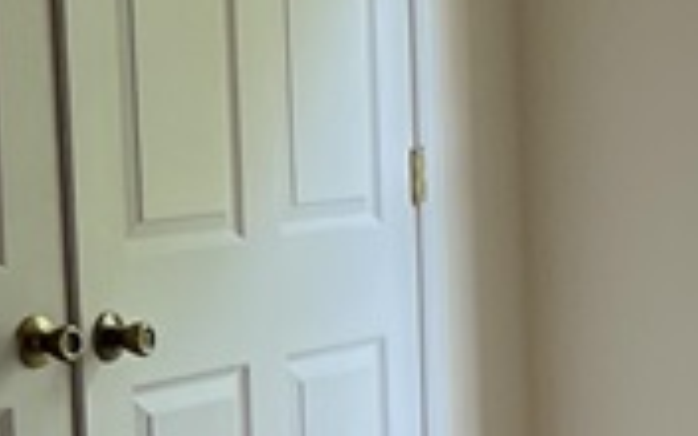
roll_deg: -1.4
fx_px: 2853
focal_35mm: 150
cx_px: 1384
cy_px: 472
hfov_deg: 12.4
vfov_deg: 8.7
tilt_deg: -8.9
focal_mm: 5.7
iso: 125
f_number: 1.5
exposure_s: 1/120
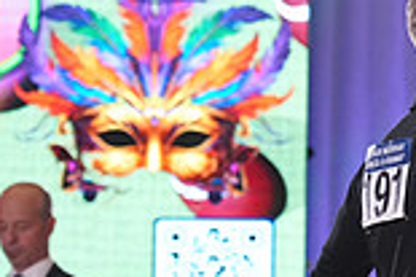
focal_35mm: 315
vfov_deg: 4.3
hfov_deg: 6.4
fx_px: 3636
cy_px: 421
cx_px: 666
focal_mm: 84
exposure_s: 1/500
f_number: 4
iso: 2500
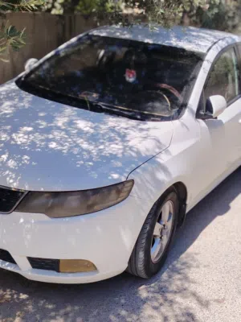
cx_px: 120
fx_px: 446
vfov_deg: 39.7
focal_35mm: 48
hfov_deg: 30.3
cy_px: 161
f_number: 4
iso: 100
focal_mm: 3.25
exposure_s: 1/886
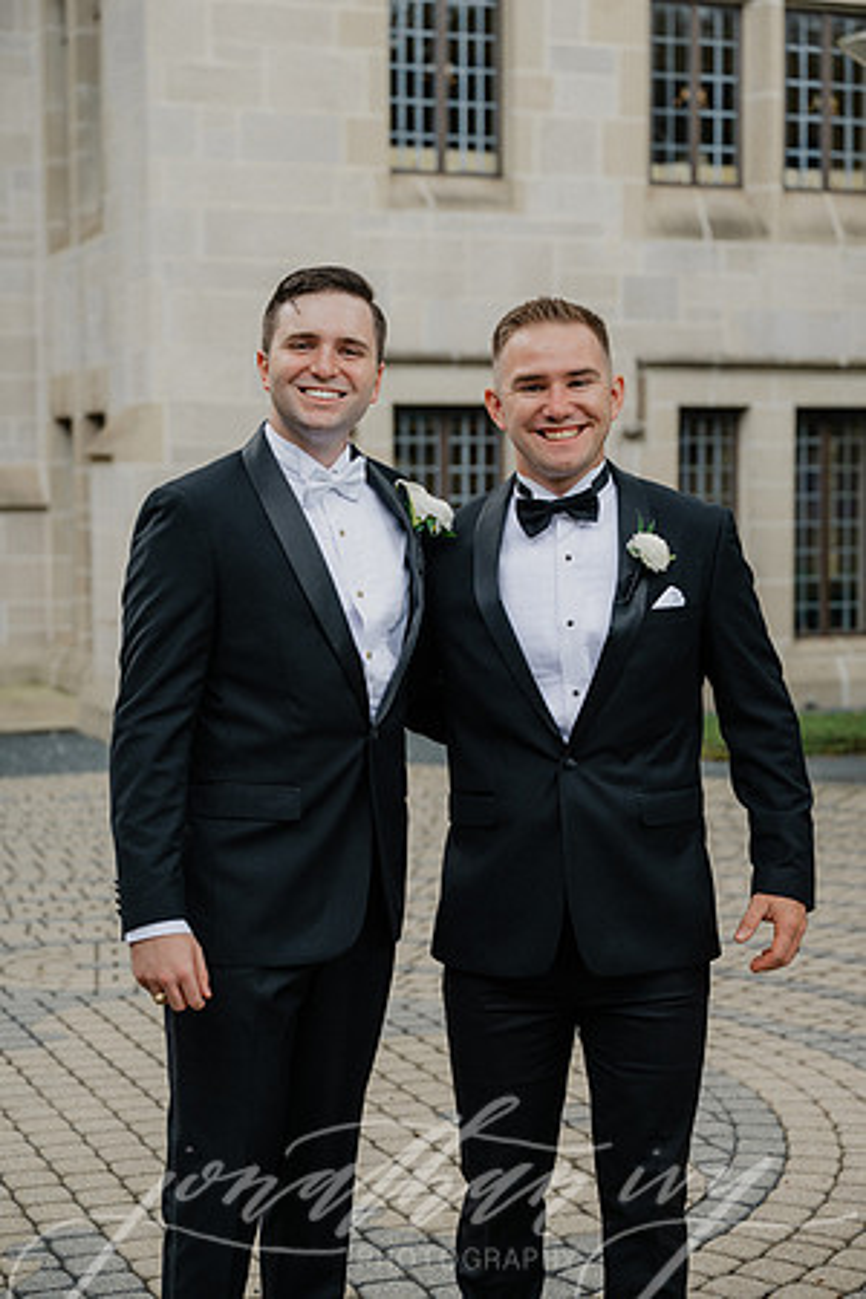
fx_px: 2417
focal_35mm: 67
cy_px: 650
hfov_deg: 20.3
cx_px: 433
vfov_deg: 30.1
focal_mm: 67
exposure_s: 1/320
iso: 160
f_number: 3.5
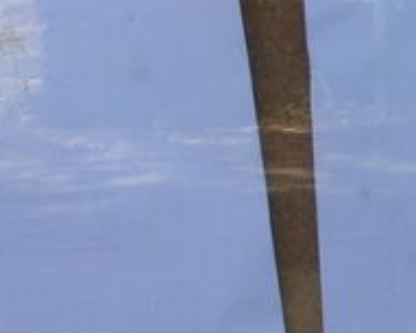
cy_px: 2
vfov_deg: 10.7
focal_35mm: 143
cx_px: 536
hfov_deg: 13.0
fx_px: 1762
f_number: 3.9
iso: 80
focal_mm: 5.1
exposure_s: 1/200
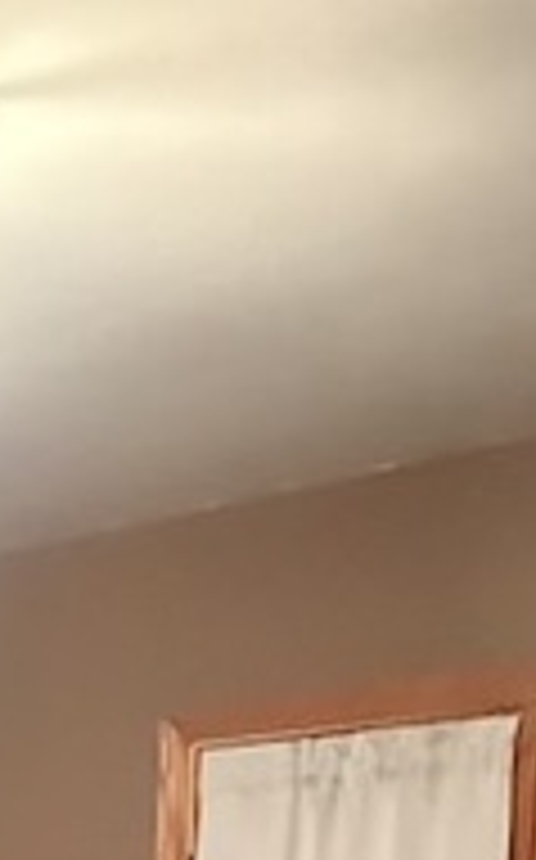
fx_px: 1968
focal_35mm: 84
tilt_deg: -11.5
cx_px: -360
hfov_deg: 14.1
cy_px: 1414
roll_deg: -0.5
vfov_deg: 20.0
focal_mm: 2.22
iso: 1250
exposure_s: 1/40
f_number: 2.2
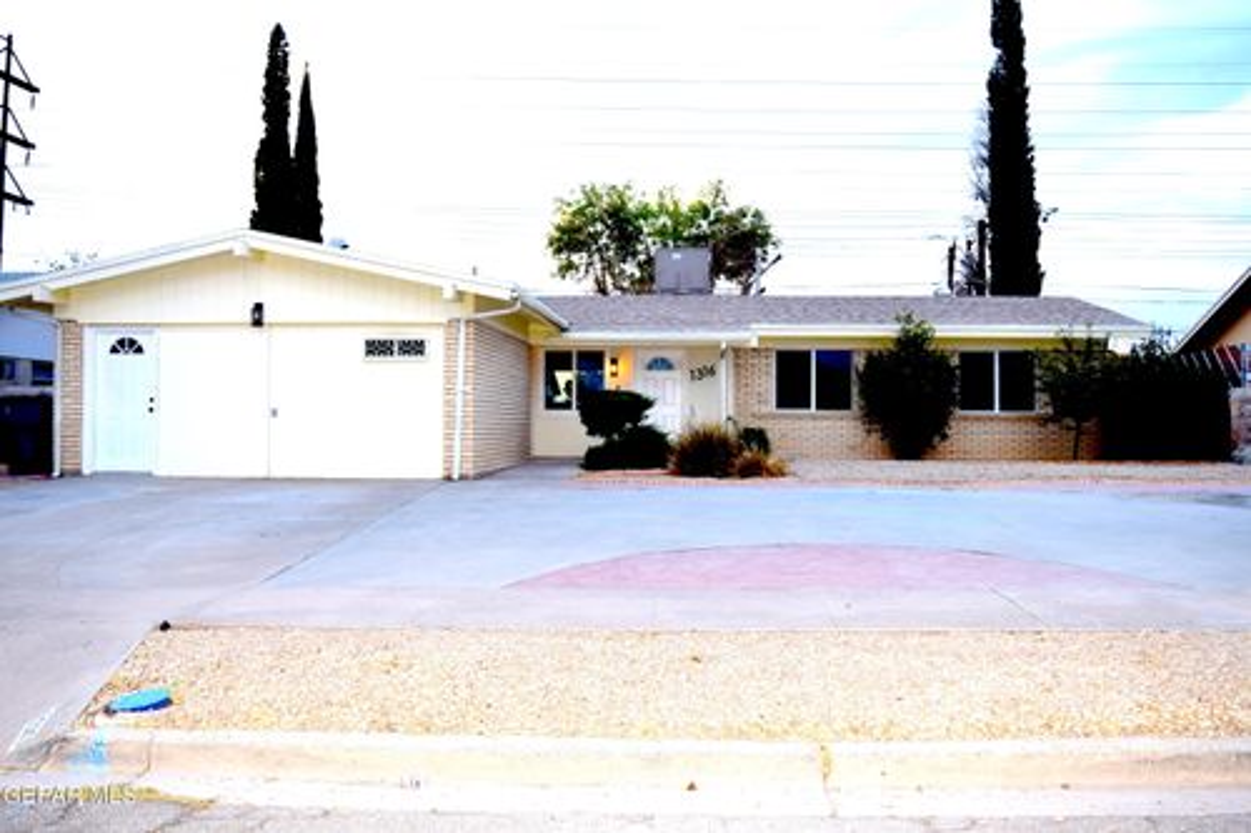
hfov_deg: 53.1
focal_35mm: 36
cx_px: 626
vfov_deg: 36.8
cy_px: 416
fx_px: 1251
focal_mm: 24
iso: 200
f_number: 5.6
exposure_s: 1/125
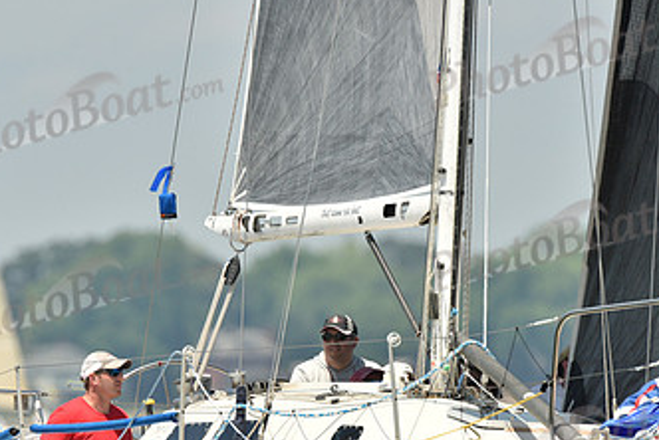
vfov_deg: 1.3
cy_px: 372
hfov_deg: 2.0
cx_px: 328
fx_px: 19182
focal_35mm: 1047
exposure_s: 1/1600
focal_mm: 600
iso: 320
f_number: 7.1
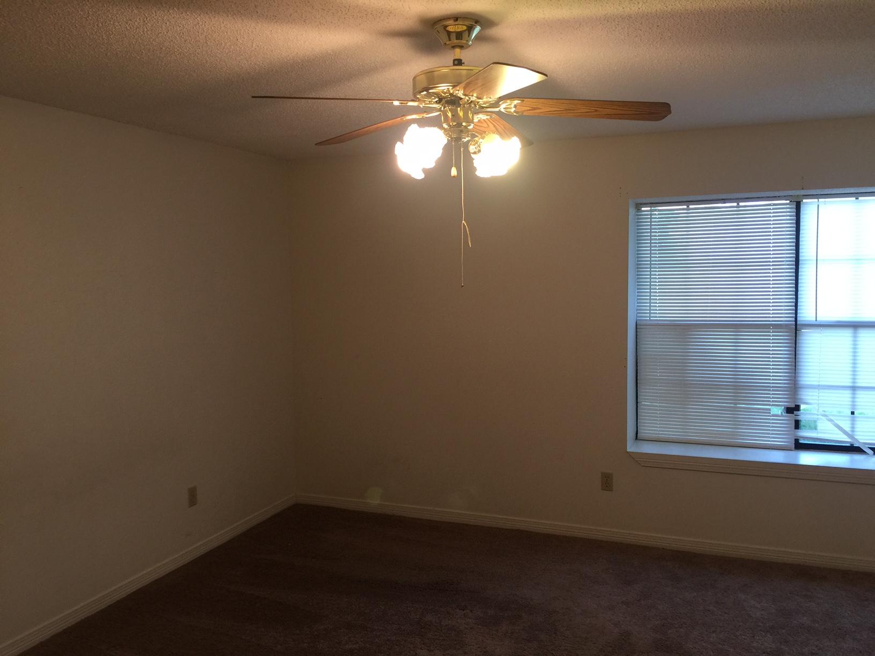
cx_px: 438
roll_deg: +0.1
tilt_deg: -5.0
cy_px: 328
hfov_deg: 61.7
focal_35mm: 29
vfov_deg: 48.2
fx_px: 733
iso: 50
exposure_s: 1/30
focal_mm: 4.15
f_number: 2.2
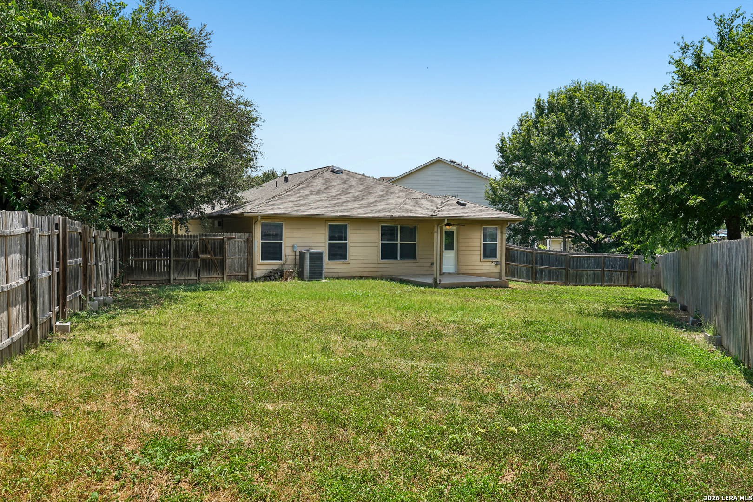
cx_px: 376
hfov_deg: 61.9
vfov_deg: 43.6
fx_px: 627
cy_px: 251
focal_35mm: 30
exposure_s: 1/400
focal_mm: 30
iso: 200
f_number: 8
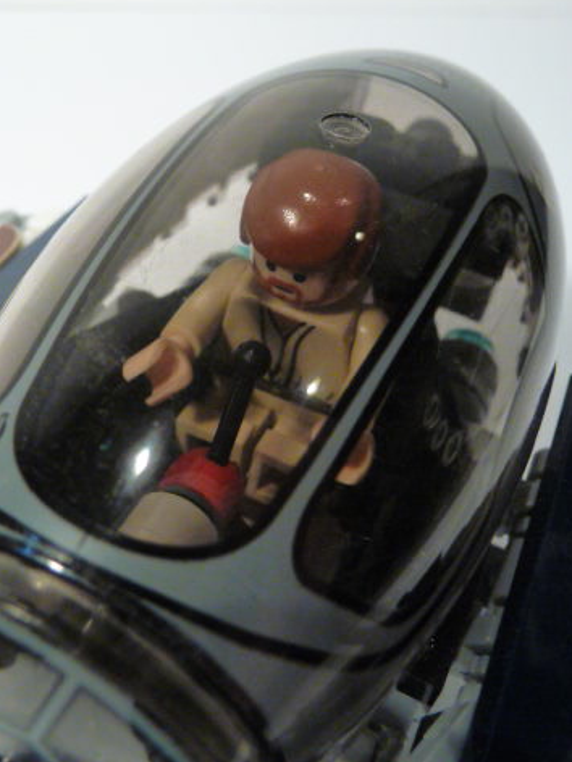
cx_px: 205
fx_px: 837
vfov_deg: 49.0
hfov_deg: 37.4
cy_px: 376
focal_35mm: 38
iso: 800
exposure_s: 1/80
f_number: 3.3
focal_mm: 4.7
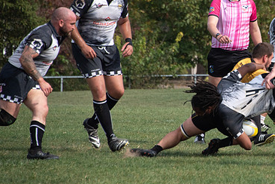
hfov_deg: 3.4
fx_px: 4598
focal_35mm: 602
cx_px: 262
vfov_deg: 2.3
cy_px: 83
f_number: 7.1
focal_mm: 300
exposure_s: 1/3200
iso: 400
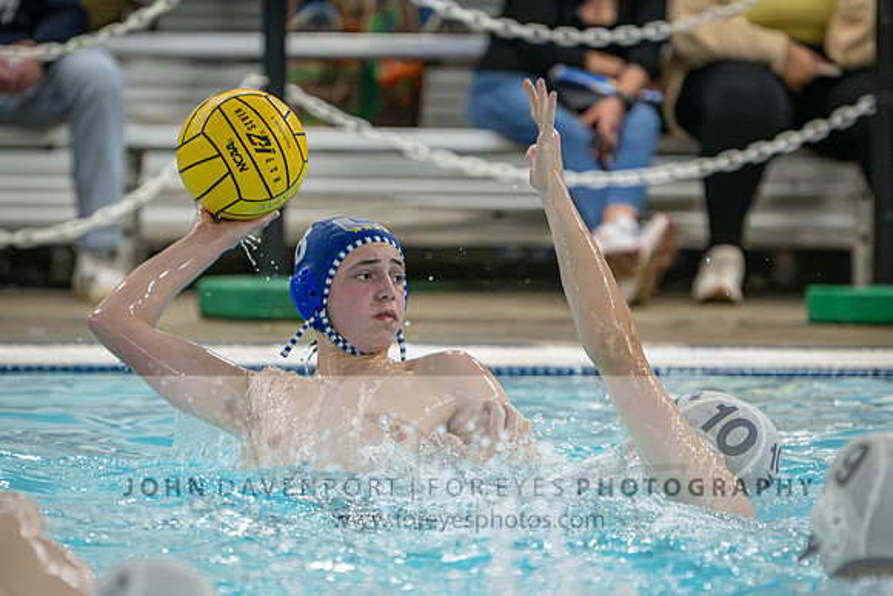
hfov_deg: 4.9
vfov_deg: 3.3
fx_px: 10397
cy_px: 365
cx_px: 342
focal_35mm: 419
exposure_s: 1/1000
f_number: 4
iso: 16000
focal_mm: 280
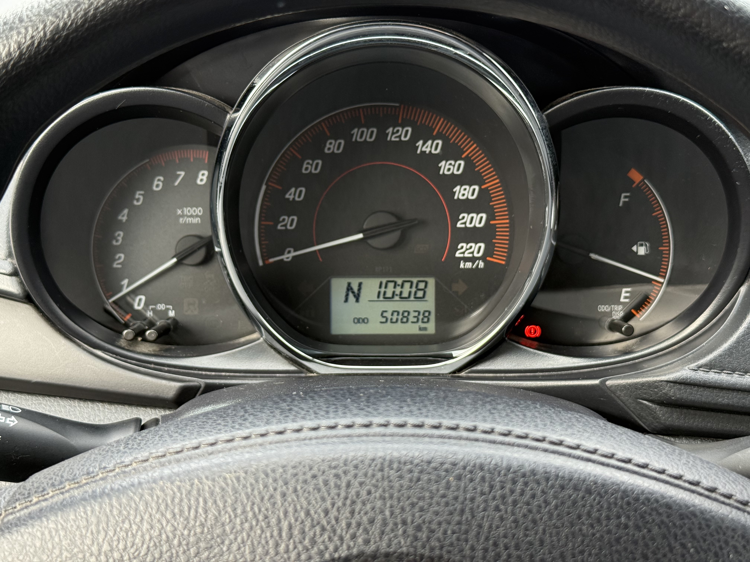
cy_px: 281
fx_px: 1040
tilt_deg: -24.2
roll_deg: -0.6
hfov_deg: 39.7
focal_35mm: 48
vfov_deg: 30.3
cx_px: 375
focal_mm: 6.76
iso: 160
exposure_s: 1/163
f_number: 1.78
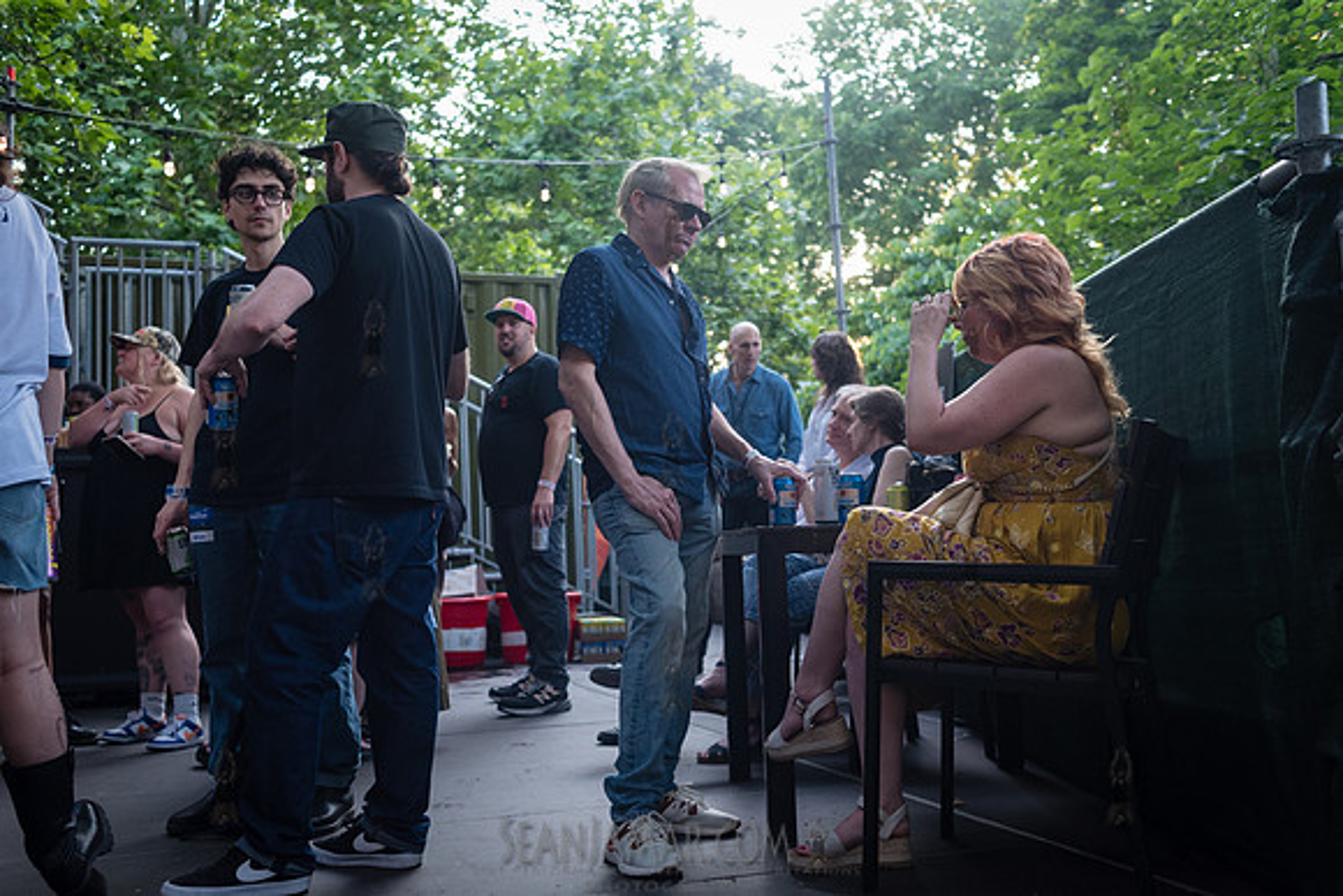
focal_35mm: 35
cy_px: 448
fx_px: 1306
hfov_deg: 54.4
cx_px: 672
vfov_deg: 37.9
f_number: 3.5
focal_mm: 35
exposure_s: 1/250
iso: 1000
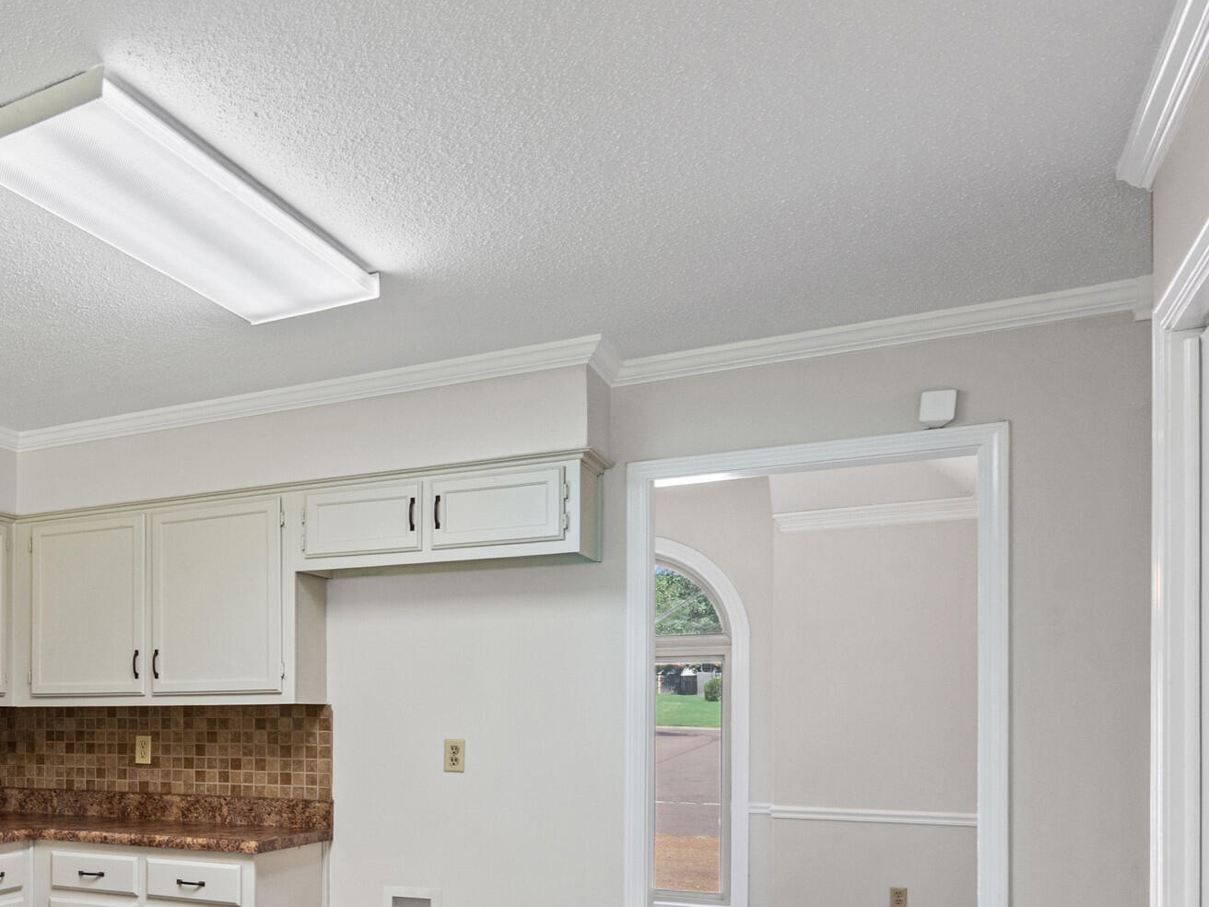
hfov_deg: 46.6
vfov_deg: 40.5
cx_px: 46
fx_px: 1187
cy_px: 695
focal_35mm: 34
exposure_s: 1/10
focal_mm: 16
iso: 1000
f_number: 9.5
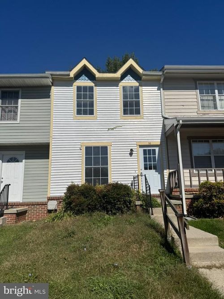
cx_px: 112
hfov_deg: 56.8
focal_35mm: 24
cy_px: 150
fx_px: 207
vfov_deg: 71.6
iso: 64
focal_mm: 6.76
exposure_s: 1/12346
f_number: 1.78
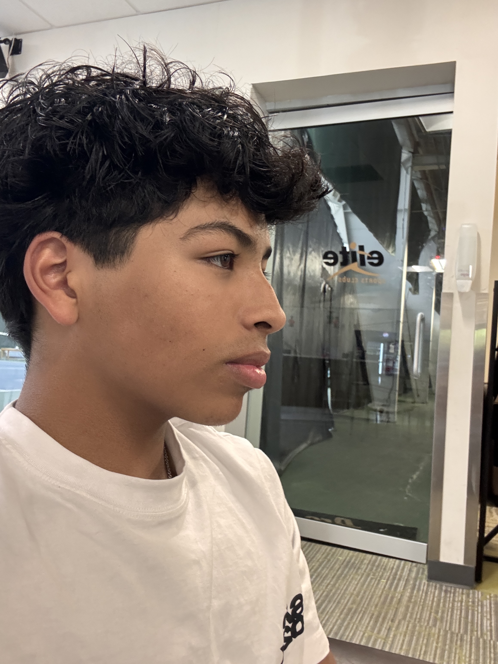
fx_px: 575
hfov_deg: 46.8
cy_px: 332
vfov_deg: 60.0
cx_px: 249
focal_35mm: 30
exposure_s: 1/40
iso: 320
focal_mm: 2.69
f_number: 1.9
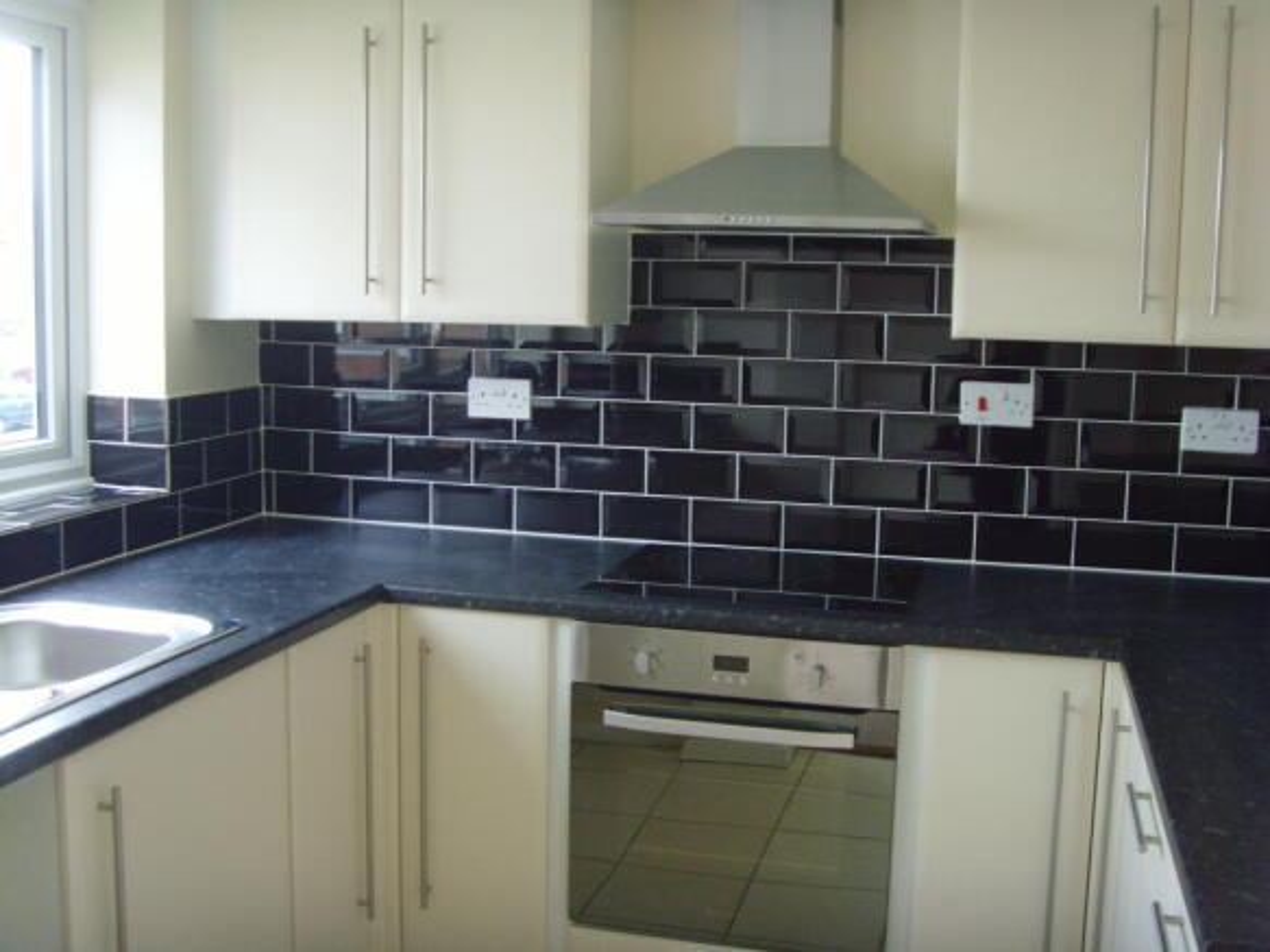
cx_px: 635
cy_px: 476
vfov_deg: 36.8
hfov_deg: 47.9
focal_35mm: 39
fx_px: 1431
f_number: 3.5
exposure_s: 1/45
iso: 160
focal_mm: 6.6
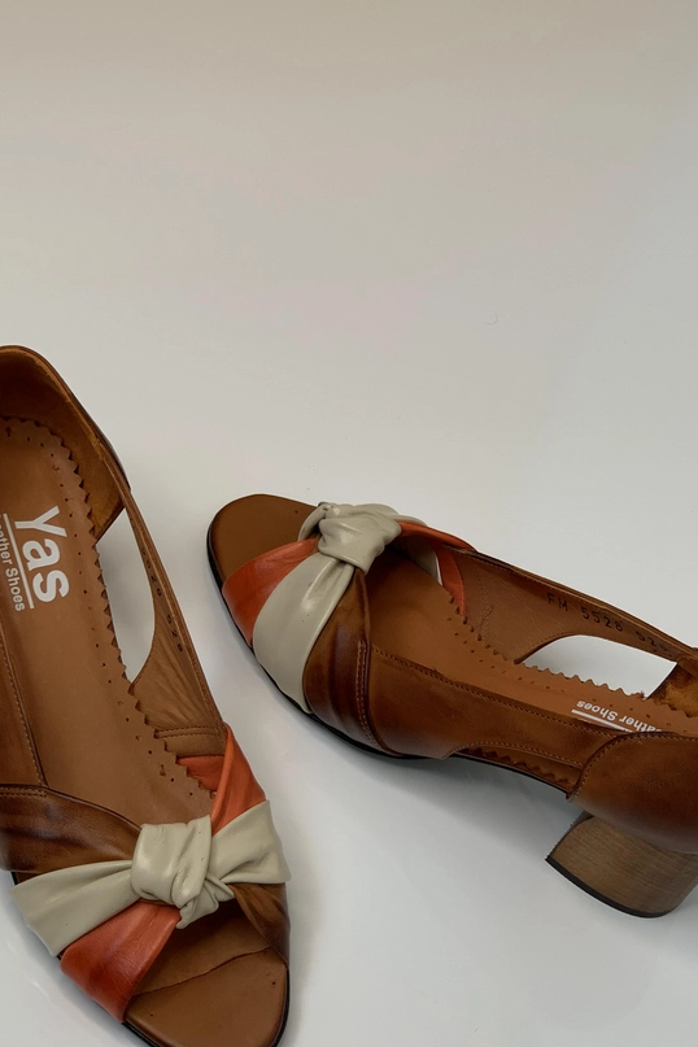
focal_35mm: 67
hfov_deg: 20.3
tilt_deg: -53.7
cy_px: 638
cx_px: 333
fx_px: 1948
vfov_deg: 30.0
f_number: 2.4
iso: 25
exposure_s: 1/122
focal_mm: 6
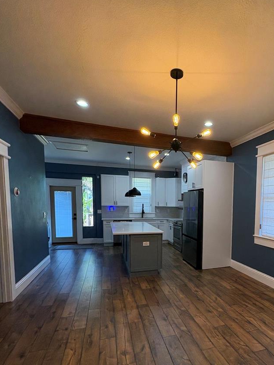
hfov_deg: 64.2
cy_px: 222
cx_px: 184
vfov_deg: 80.6
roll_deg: -1.5
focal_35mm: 20
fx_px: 211
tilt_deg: -4.2
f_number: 2.2
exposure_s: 1/120
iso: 250
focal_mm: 2.22
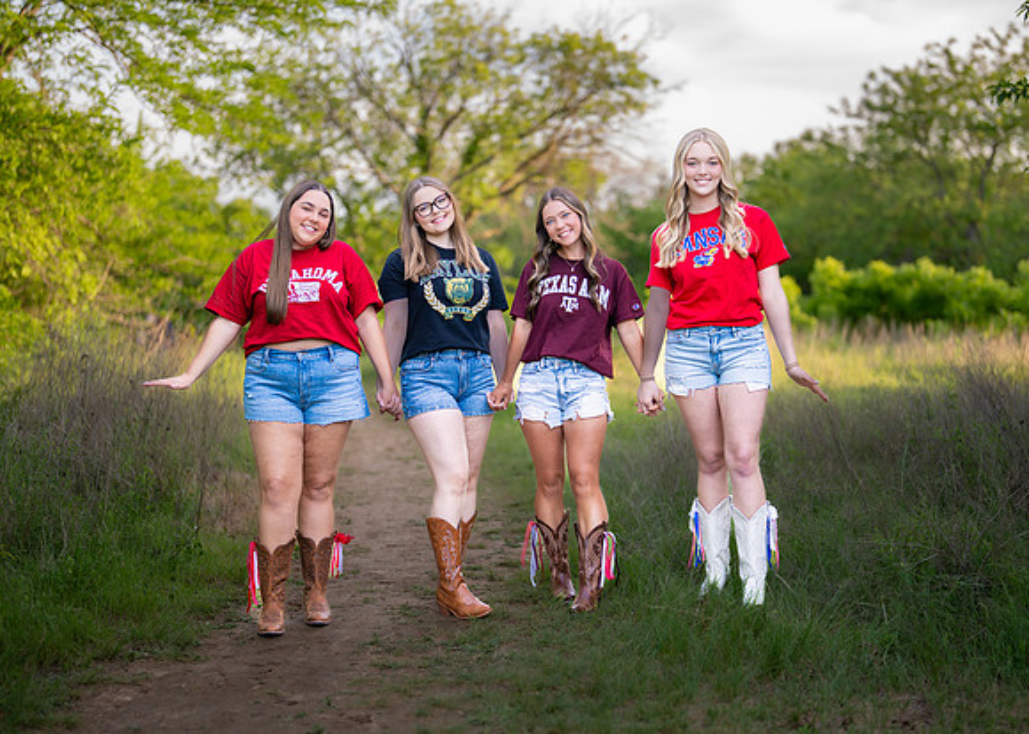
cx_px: 556
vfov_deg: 23.3
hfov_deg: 32.3
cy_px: 388
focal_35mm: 61
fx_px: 1777
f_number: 1.2
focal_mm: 50
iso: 250
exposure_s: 1/1250
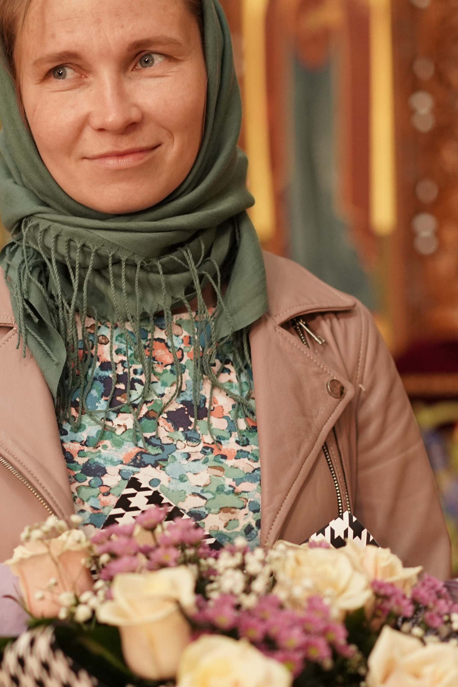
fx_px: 1813
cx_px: 164
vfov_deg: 21.5
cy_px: 360
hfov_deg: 14.4
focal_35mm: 95
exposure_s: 1/125
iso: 2500
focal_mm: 55
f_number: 2.2
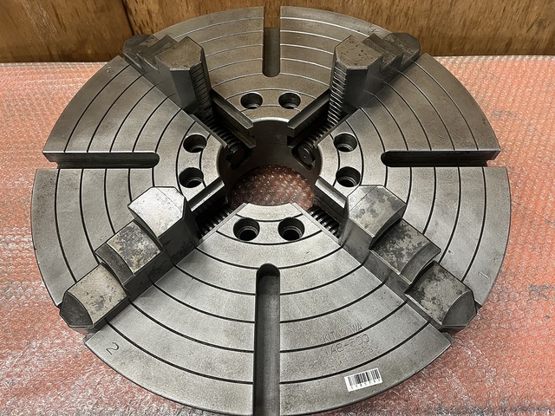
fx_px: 417
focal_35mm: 26
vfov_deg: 53.1
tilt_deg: -63.0
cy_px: 208
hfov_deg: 67.3
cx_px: 278
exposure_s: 1/60
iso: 200
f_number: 1.6
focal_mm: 5.1
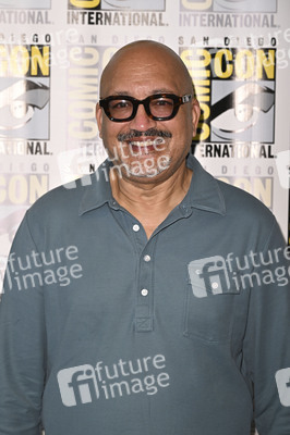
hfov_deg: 14.4
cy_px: 218
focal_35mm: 95
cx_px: 145
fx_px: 1150
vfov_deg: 21.5
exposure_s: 1/250
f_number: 5
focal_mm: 95
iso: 1250
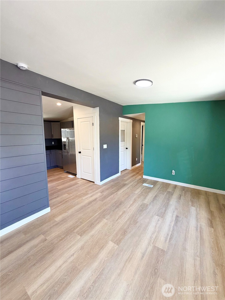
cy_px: 150
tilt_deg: -5.9
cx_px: 112
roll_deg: +0.5
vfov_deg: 102.1
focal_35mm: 14
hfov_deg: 85.7
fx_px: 121
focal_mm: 2.22
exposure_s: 1/120
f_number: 2.2
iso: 160
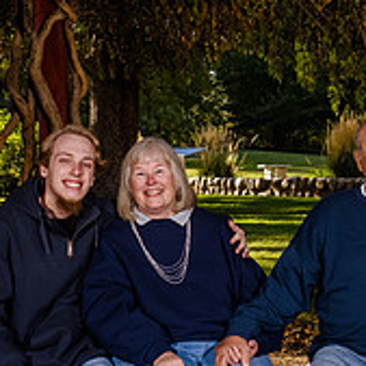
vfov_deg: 14.8
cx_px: 197
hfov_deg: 14.8
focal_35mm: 118
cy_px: 238
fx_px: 1412
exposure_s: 1/200
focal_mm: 32
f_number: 8
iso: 500
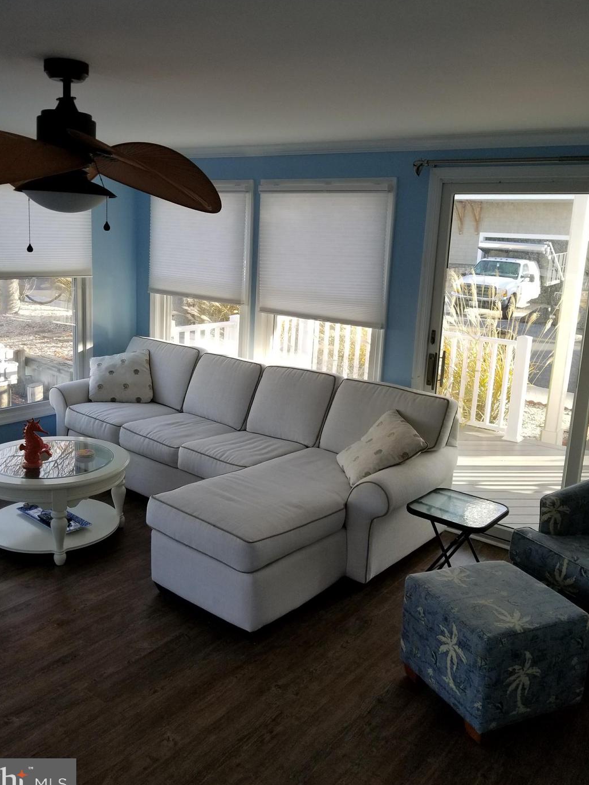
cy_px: 367
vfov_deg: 61.6
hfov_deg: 48.1
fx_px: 658
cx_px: 262
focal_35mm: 29
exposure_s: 1/207
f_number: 1.7
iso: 50
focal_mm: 4.25
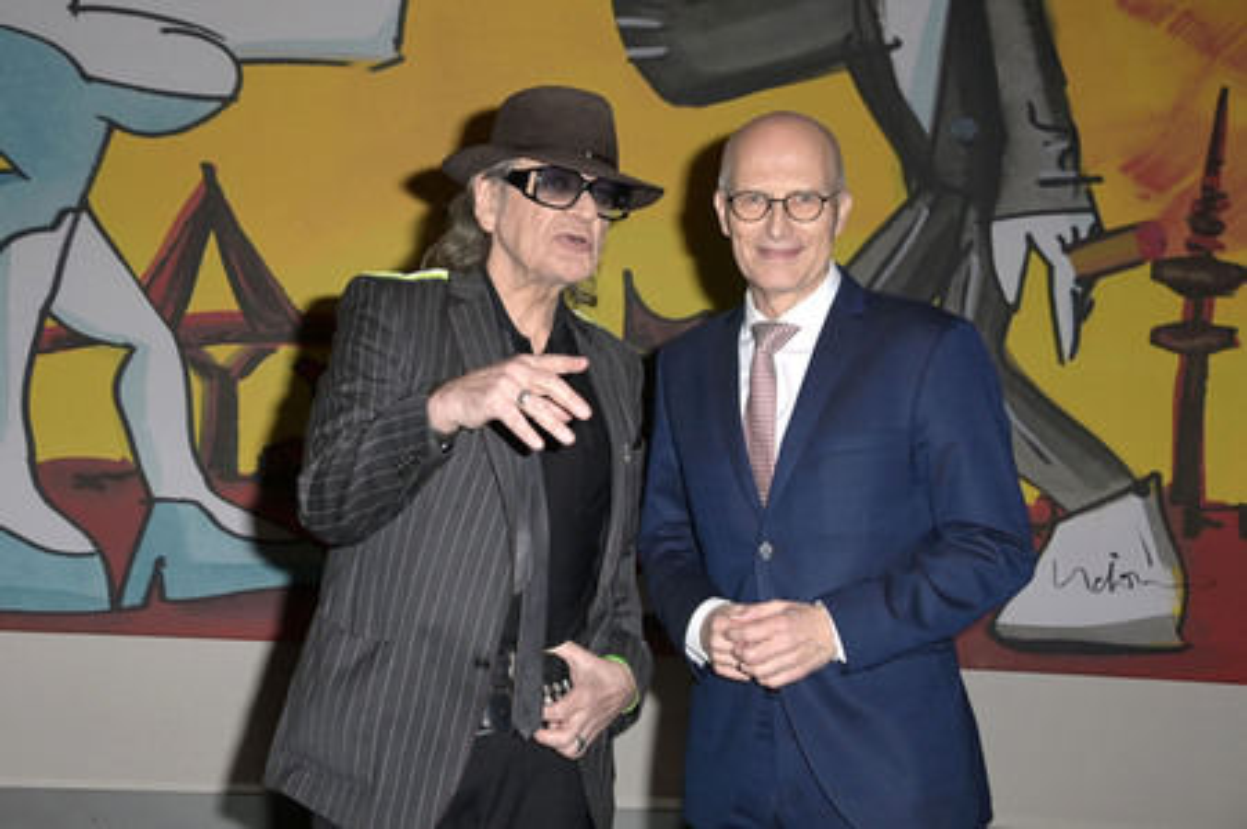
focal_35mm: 45
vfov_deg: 29.8
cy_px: 414
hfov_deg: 43.6
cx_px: 624
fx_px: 1558
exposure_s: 1/200
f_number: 5.6
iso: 1000
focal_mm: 45
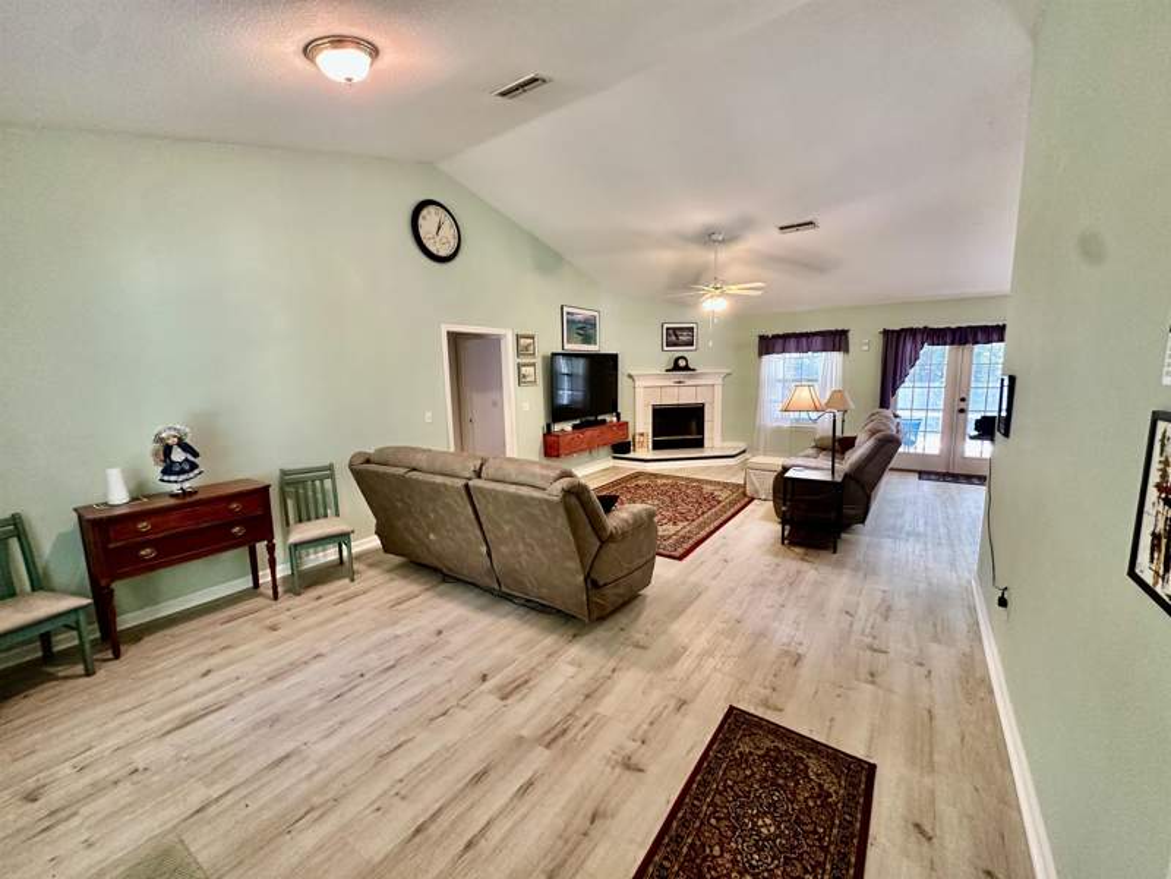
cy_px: 440
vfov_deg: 85.7
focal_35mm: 14
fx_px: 474
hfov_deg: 102.1
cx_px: 586
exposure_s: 1/60
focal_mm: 2.22
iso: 320
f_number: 2.2
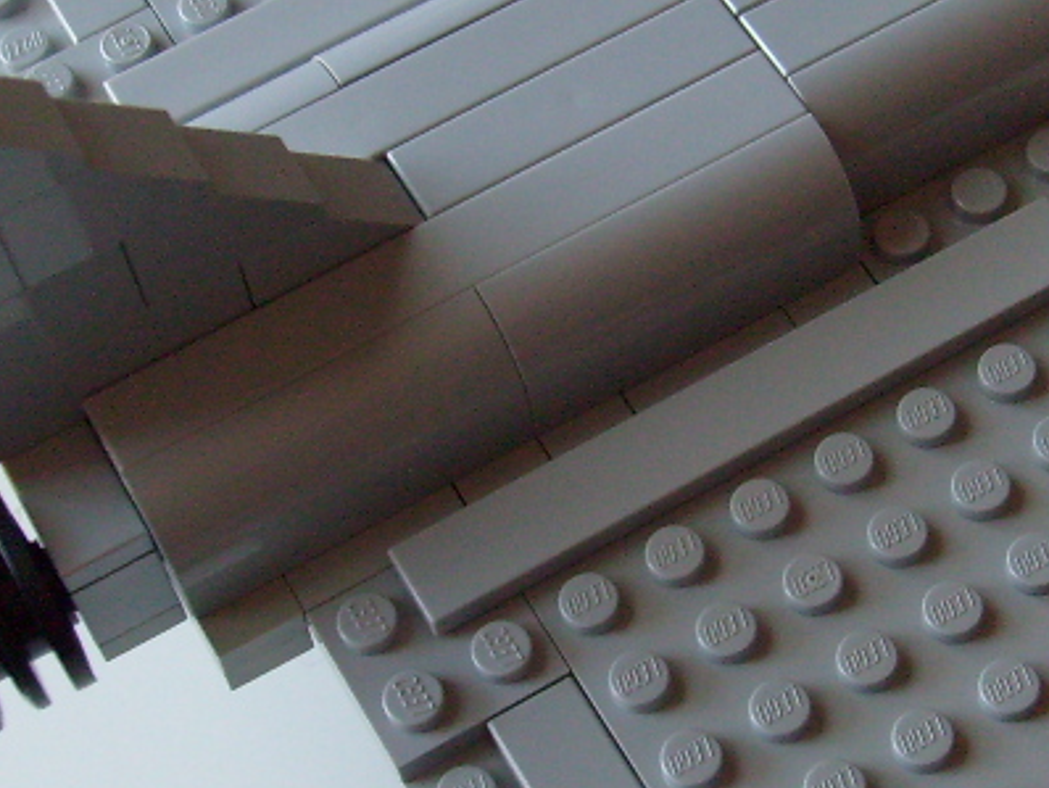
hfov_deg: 21.7
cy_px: 351
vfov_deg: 16.4
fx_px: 2729
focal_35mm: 90
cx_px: 714
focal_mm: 5.8
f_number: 2.8
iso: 100
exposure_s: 1/45
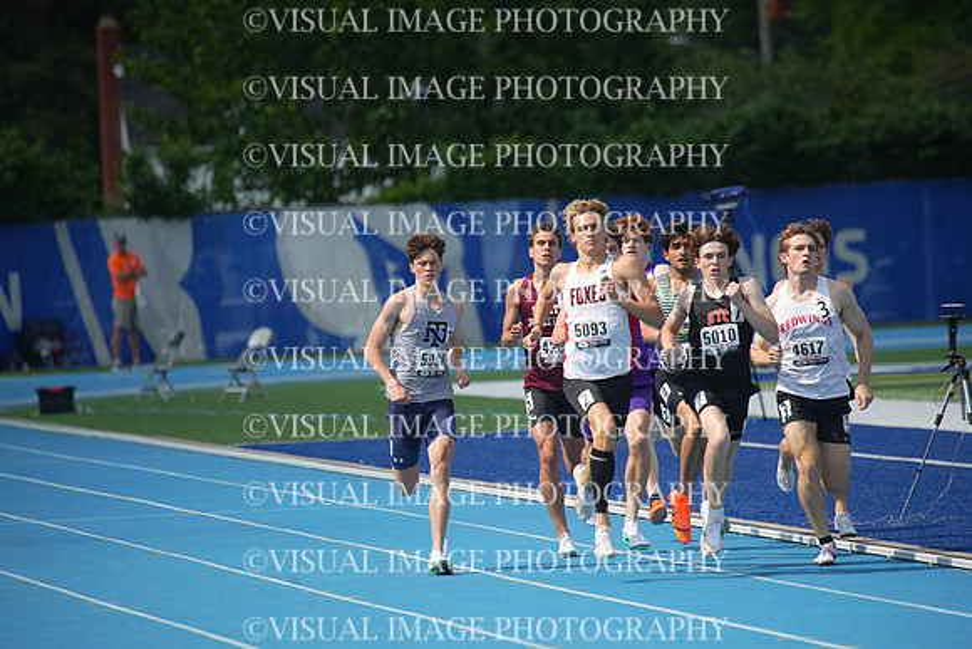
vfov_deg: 3.4
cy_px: 324
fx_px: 10802
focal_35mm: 400
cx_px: 486
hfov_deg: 5.2
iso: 400
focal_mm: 400
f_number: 5.6
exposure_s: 1/2500
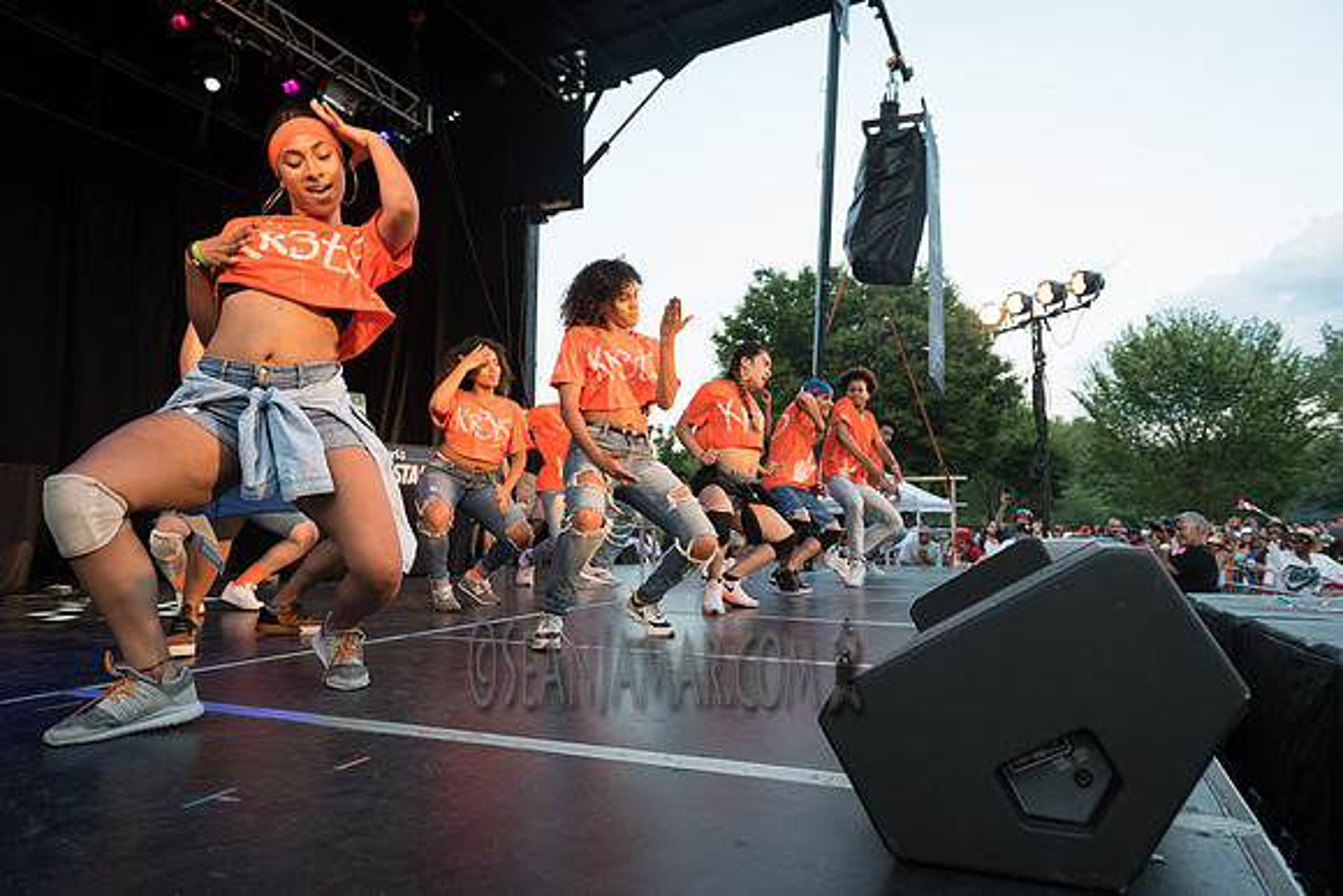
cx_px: 672
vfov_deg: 53.2
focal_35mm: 24
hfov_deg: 73.7
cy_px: 448
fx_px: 896
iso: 1000
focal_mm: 24
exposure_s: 1/250
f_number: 4.5
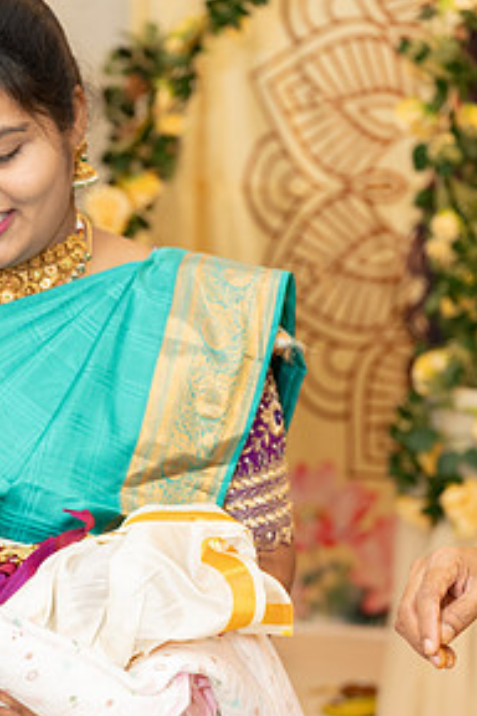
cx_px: 107
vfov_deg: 23.5
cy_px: 500
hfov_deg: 15.8
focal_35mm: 86
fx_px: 1709
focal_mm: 55
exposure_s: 1/200
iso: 500
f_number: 3.5
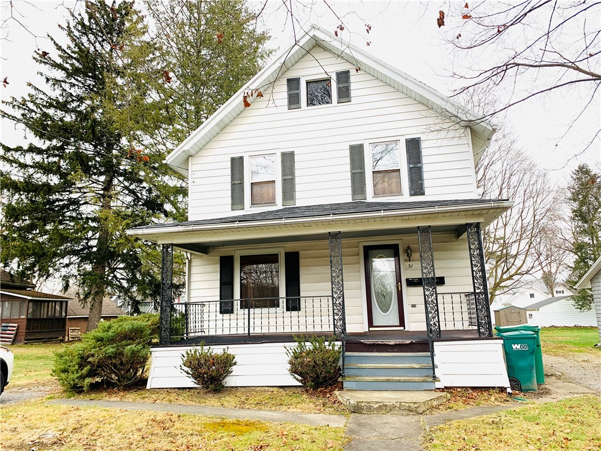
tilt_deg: +11.2
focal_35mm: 26
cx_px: 300
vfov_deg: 53.1
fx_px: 451
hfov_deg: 67.3
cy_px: 226
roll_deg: +2.1
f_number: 1.8
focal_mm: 4.25
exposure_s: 1/122
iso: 25
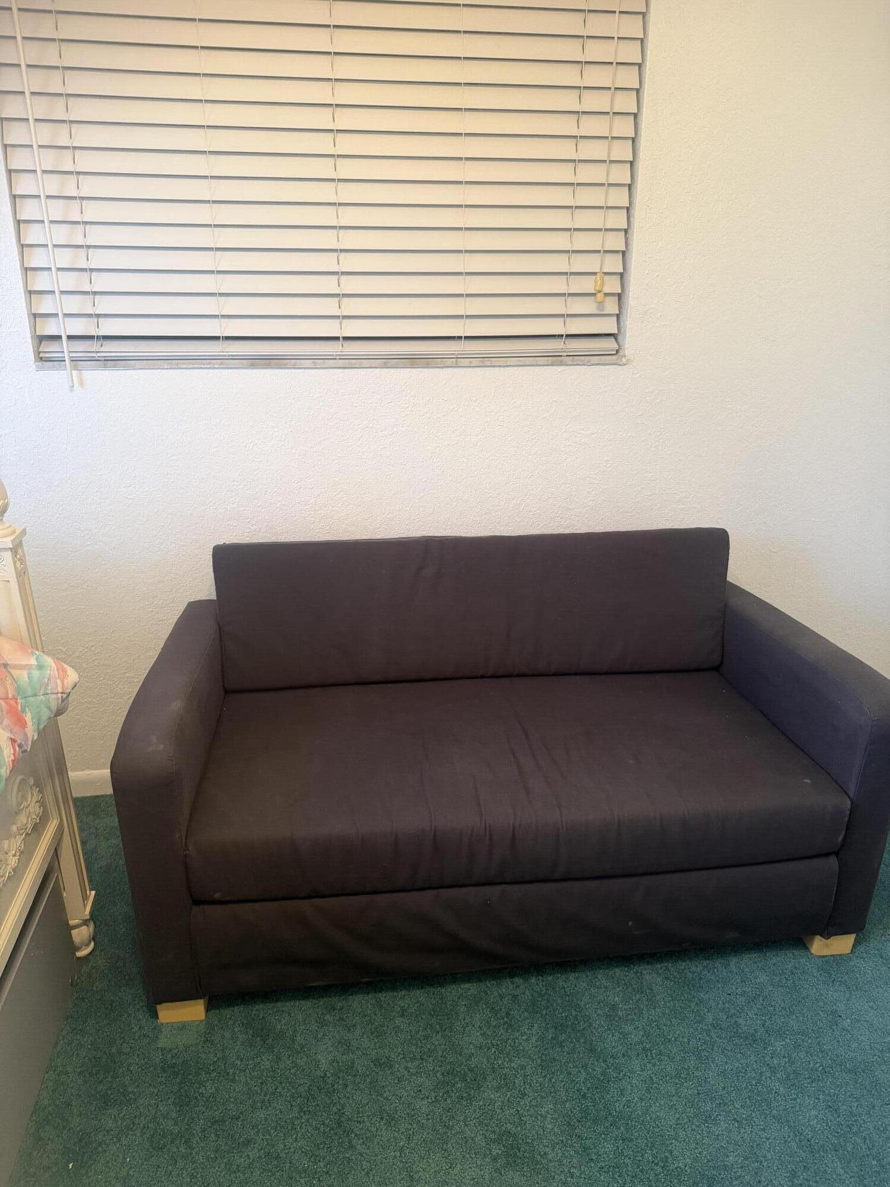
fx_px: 823
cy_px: 594
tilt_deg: -21.3
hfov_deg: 56.8
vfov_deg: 71.6
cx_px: 445
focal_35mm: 24
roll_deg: +0.4
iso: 320
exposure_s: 1/60
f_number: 1.78
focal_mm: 6.76
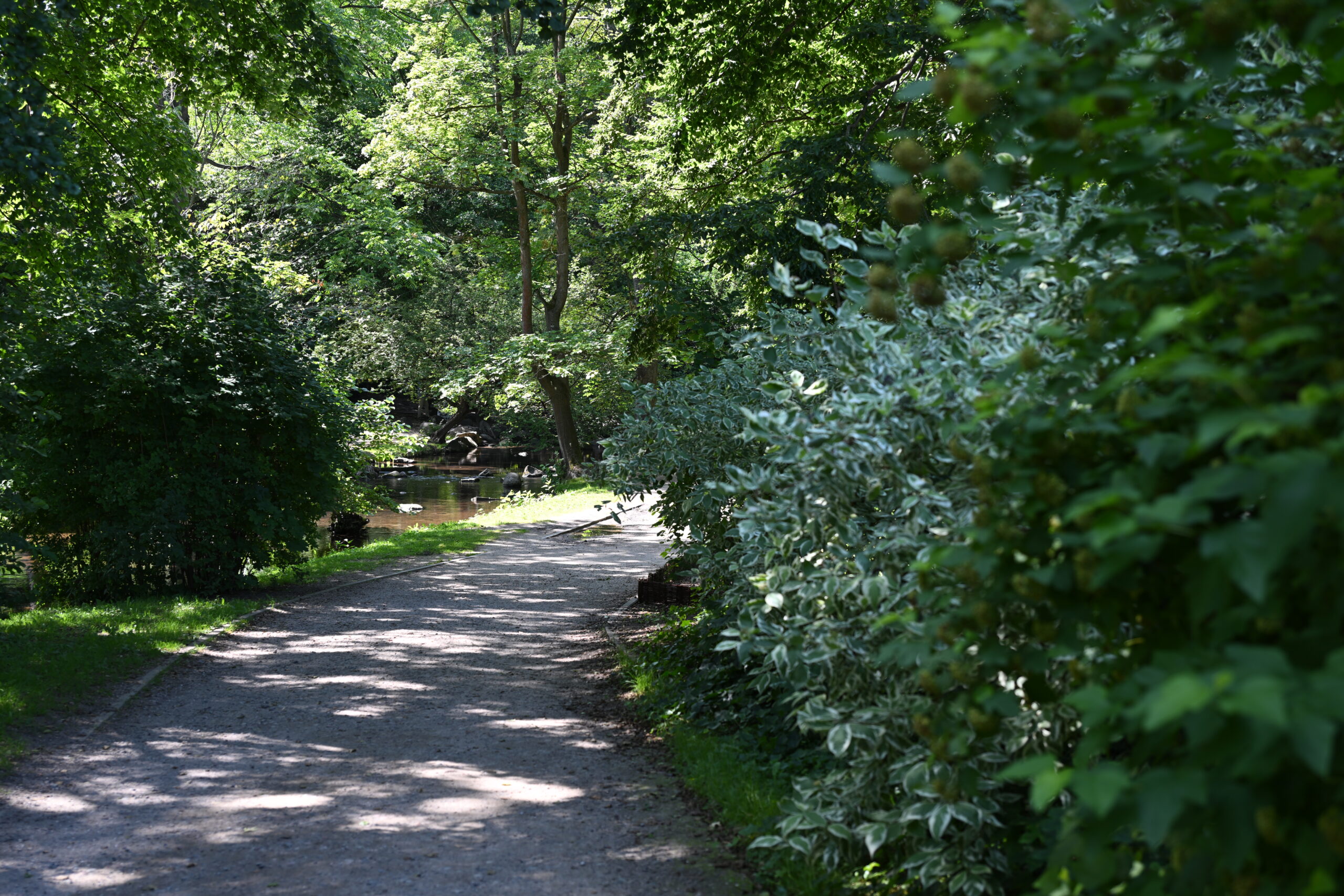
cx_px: 672
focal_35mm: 47
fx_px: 1755
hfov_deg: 41.9
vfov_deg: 28.7
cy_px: 448
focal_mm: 47
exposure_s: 1/60
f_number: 4
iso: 64
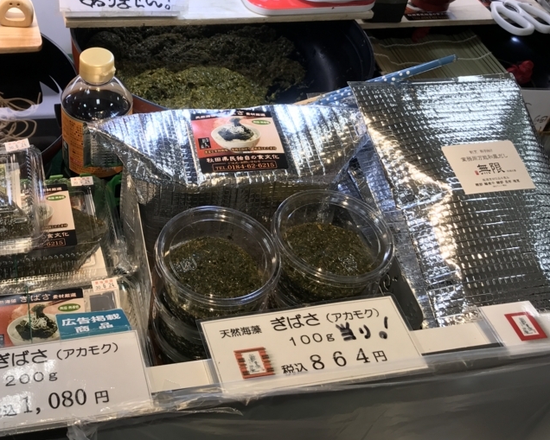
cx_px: 171
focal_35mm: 44
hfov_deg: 41.3
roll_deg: -5.5
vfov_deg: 33.9
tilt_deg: -40.3
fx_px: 716
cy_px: 156
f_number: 1.8
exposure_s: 1/124
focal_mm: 3.99
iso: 20
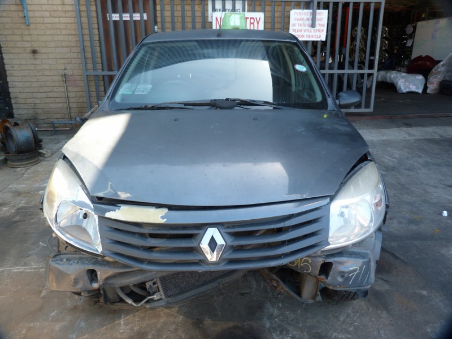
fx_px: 326
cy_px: 170
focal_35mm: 25
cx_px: 226
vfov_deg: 54.9
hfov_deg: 69.4
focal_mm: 4.5
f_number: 2.8
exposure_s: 1/60
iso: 80
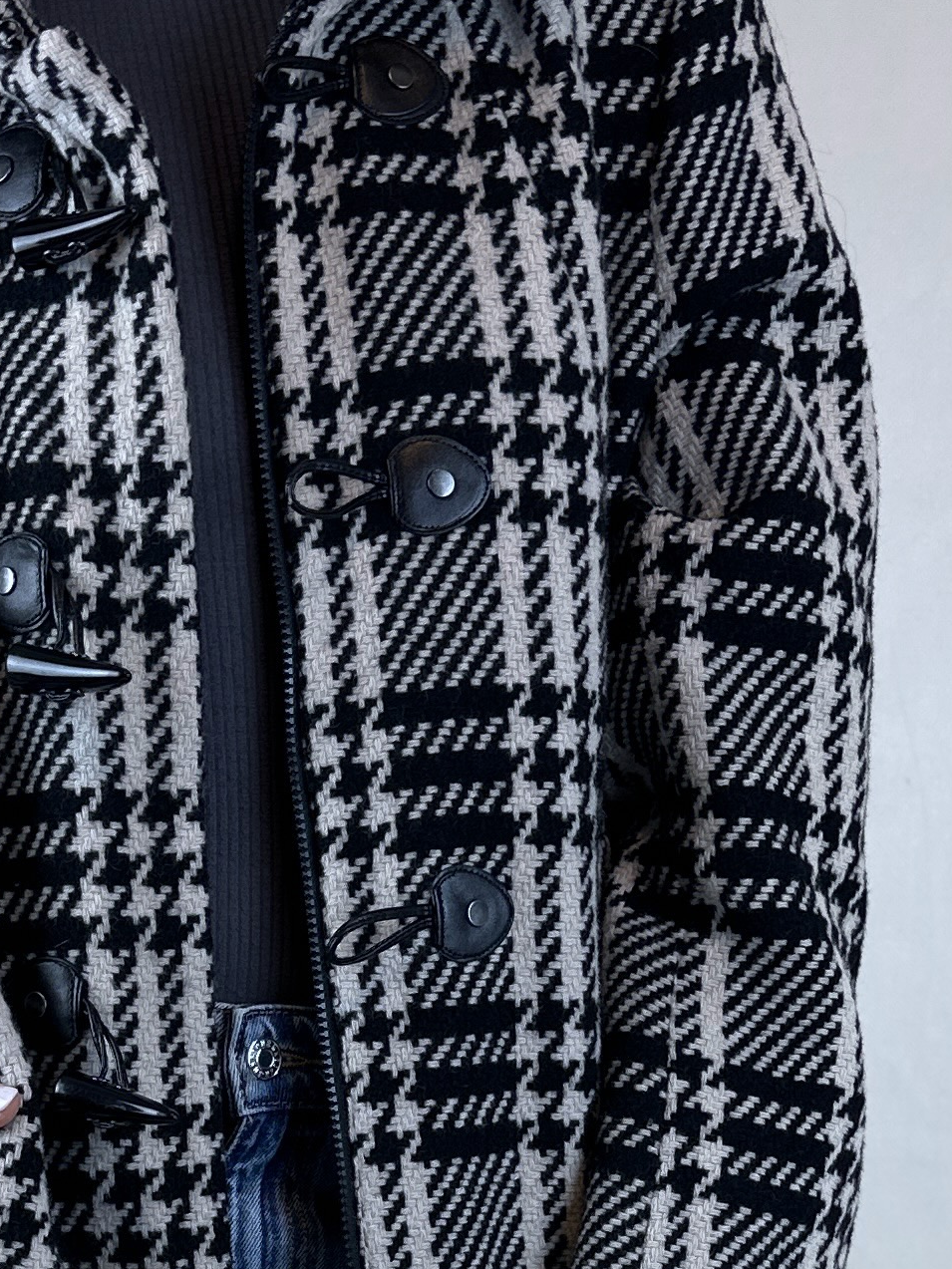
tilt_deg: -12.1
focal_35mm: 76
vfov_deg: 23.7
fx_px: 2786
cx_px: 364
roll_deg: -0.5
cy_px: 1471
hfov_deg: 19.4
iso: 64
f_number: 1.78
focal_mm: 6.86
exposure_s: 1/214
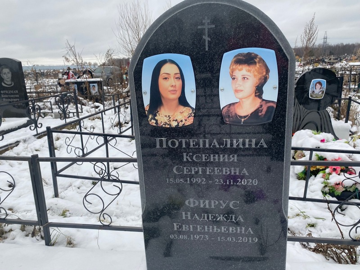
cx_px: 180
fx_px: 270
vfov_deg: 53.1
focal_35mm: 26
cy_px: 135
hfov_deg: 67.3
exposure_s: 1/190
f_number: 1.8
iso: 32
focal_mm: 4.25
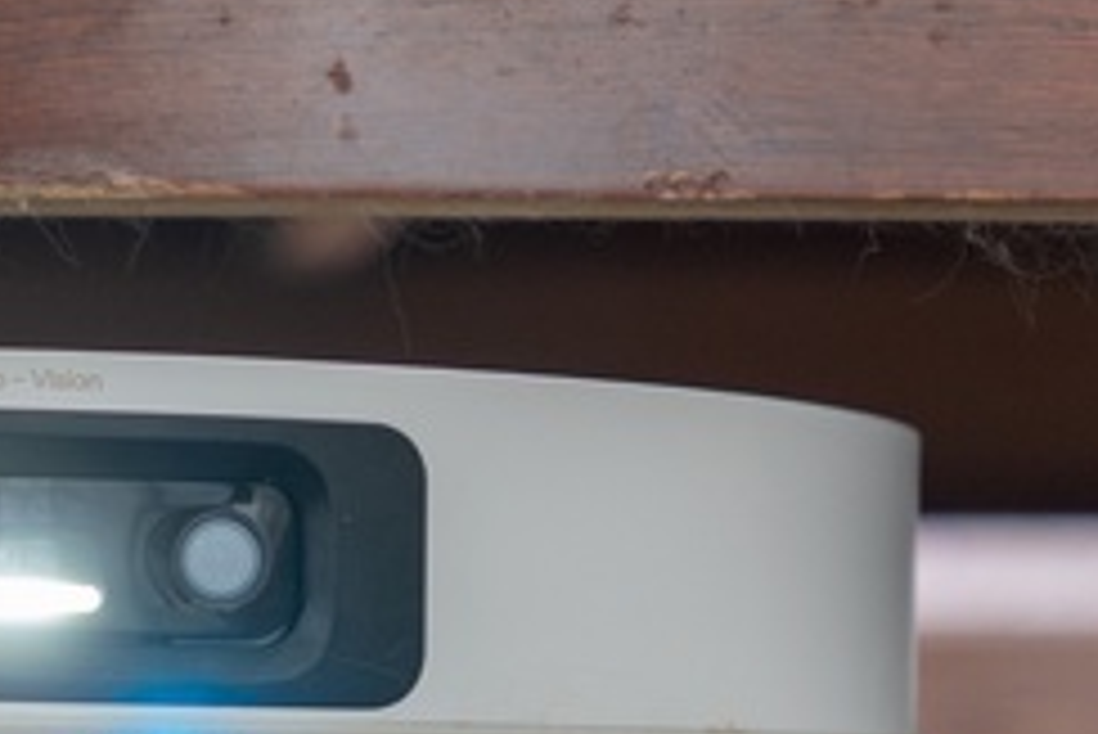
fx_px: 4774
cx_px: -176
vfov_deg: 8.8
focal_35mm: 156
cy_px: 538
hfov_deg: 12.8
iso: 640
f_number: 2.8
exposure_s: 1/100
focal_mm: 39.7
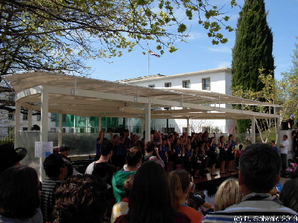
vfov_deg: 37.7
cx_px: 149
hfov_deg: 49.0
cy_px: 112
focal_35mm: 38
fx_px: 327
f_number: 2.9
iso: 79
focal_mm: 6.3
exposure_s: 1/939
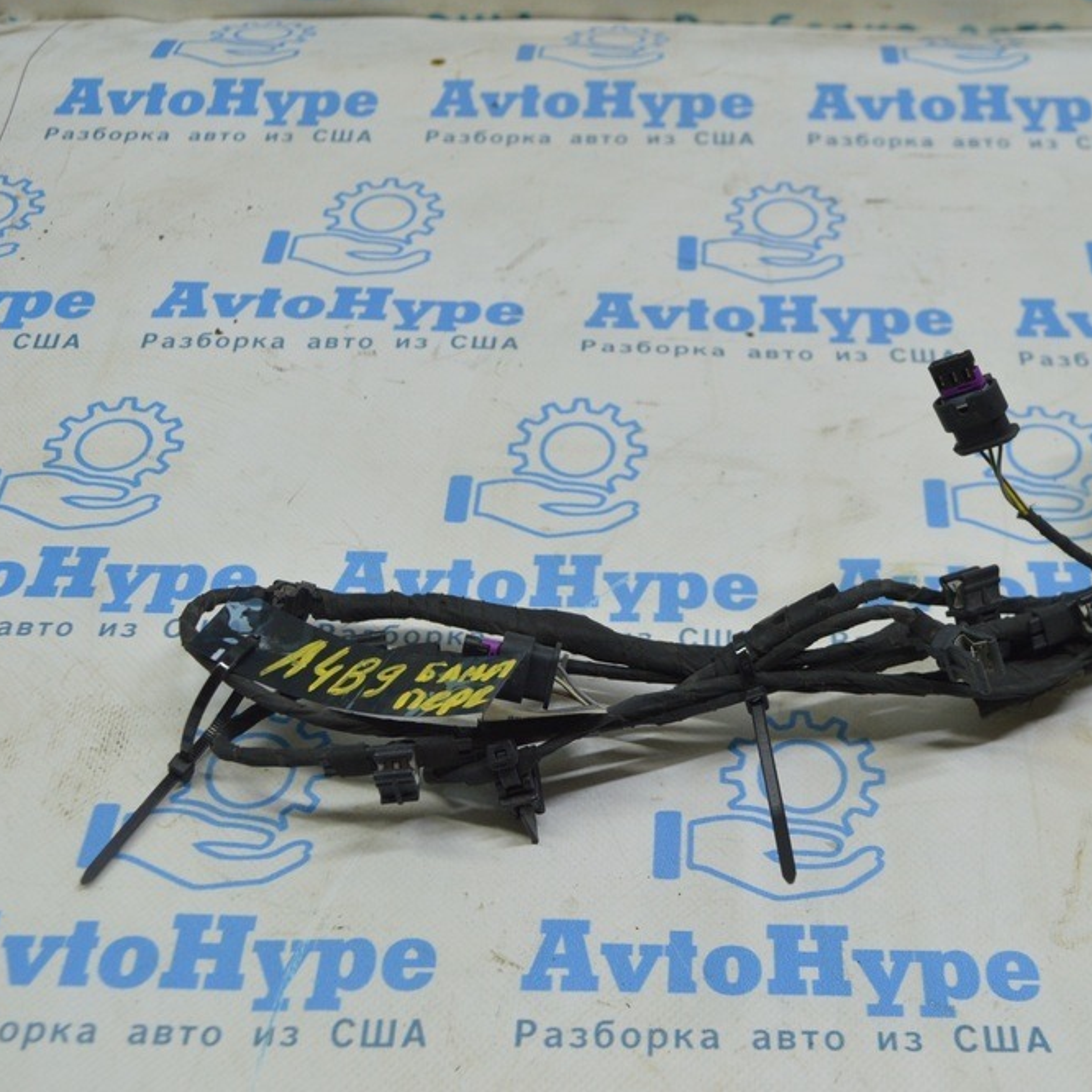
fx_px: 1677
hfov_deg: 35.8
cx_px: 702
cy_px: 535
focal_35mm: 47
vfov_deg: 36.1
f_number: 5.6
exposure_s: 1/40
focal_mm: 24
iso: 400
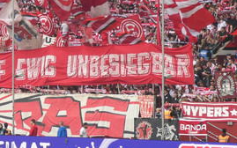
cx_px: 0
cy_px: 4
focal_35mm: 227
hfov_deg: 9.2
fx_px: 1466
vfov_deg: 5.8
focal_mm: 16.1
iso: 100
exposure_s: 1/80
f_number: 4.9
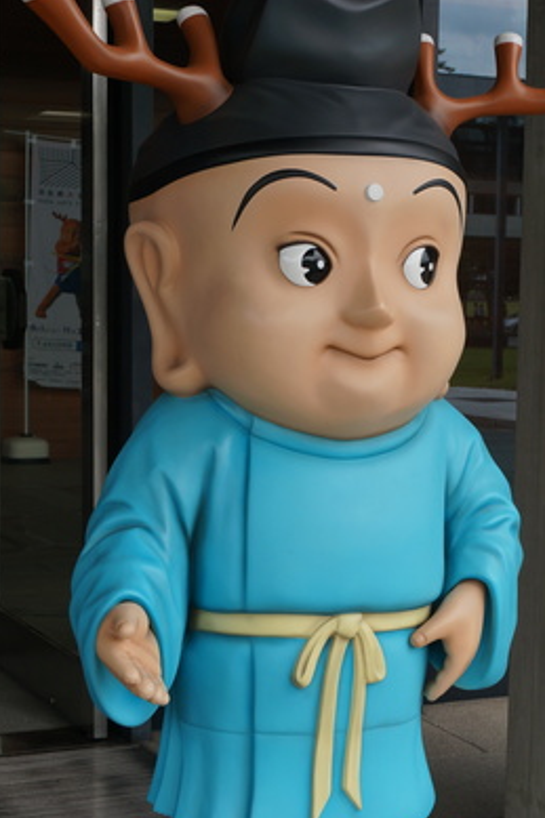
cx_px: 344
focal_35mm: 74
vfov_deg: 27.3
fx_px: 1682
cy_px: 513
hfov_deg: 18.4
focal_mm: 32
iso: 100
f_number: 8
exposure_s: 1/125
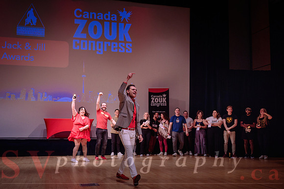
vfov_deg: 33.3
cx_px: 130
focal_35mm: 40
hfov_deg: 48.2
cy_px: 103
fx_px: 317
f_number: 3.2
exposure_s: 1/320
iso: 1000
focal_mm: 37
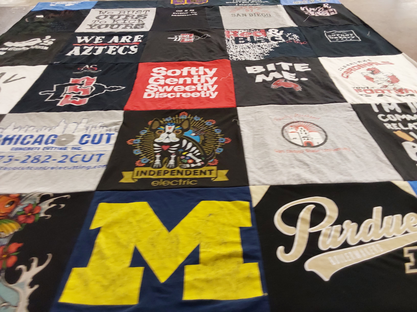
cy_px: 156
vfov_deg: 49.7
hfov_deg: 63.4
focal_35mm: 28
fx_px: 337
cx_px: 208
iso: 160
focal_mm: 2.91
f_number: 1.9
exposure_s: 1/60
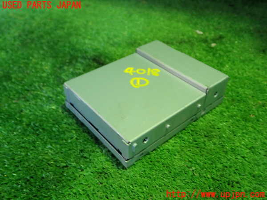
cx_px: 134
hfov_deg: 56.8
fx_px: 247
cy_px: 100
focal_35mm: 32
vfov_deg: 44.2
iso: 640
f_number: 2.4
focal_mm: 5.79
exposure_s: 1/30
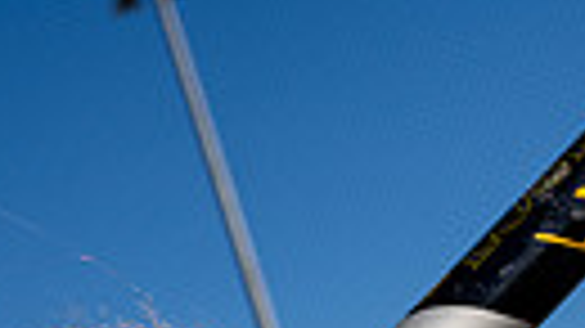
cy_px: 935
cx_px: 252
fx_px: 1737
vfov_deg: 9.0
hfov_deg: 19.1
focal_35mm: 112
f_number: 4
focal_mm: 31
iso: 100
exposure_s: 1/1000
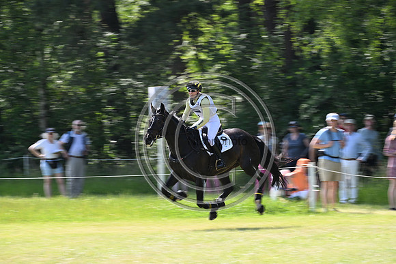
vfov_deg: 3.6
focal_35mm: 380
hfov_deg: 5.4
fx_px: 4181
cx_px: 198
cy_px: 132
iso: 200
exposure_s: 1/80
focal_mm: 380
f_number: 11
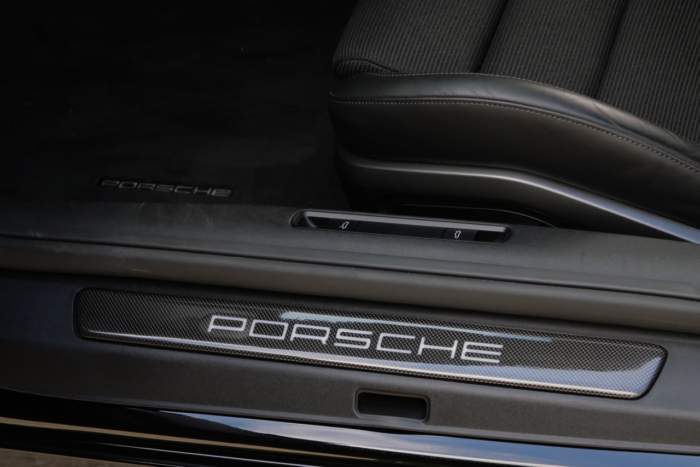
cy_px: 234
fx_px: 1963
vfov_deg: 13.5
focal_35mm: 101
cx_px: 350
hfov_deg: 20.2
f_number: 5.6
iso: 1250
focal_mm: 49
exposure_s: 1/160
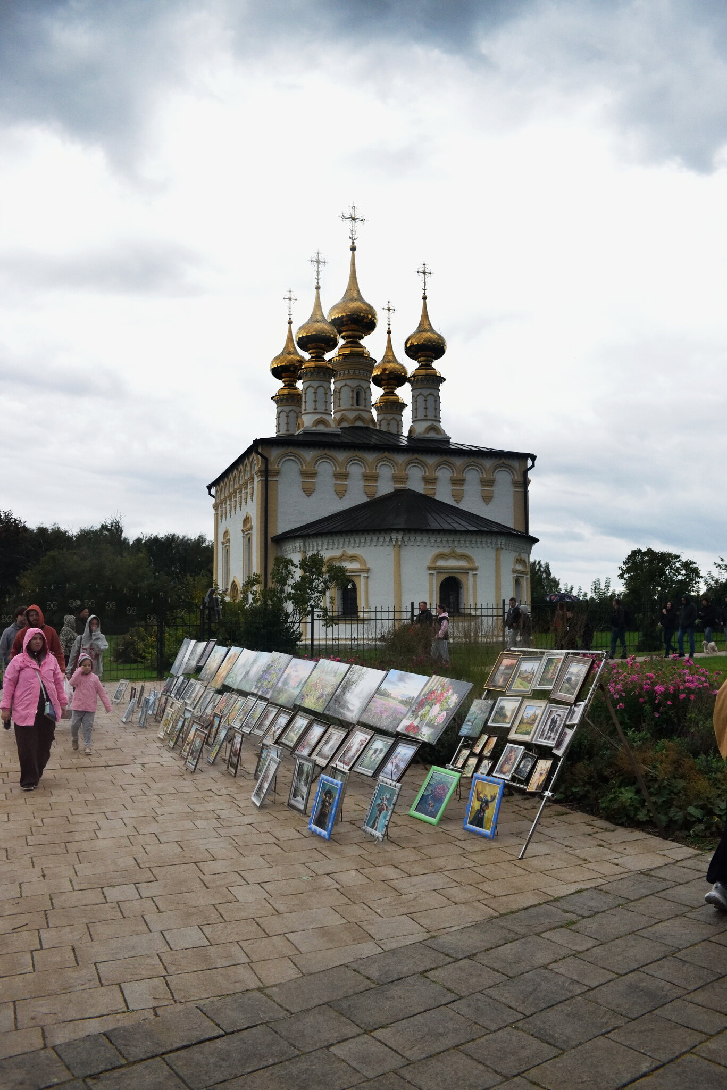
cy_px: 545
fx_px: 908
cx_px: 364
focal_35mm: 30
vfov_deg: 61.9
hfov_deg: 43.6
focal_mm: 20
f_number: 6.3
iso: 2000
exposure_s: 1/2500
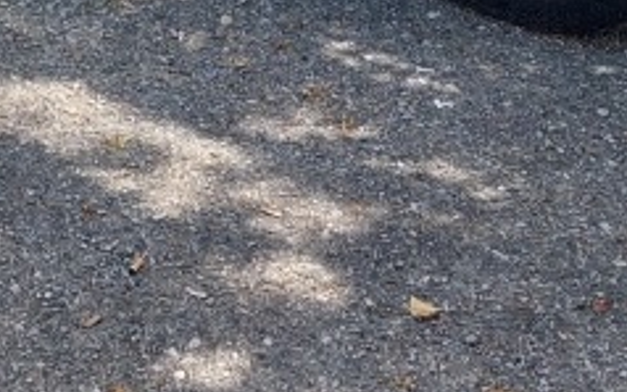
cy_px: -595
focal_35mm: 128
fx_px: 2188
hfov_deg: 15.8
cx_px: -66
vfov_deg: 9.1
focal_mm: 5.23
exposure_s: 1/779
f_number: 1.8
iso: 40
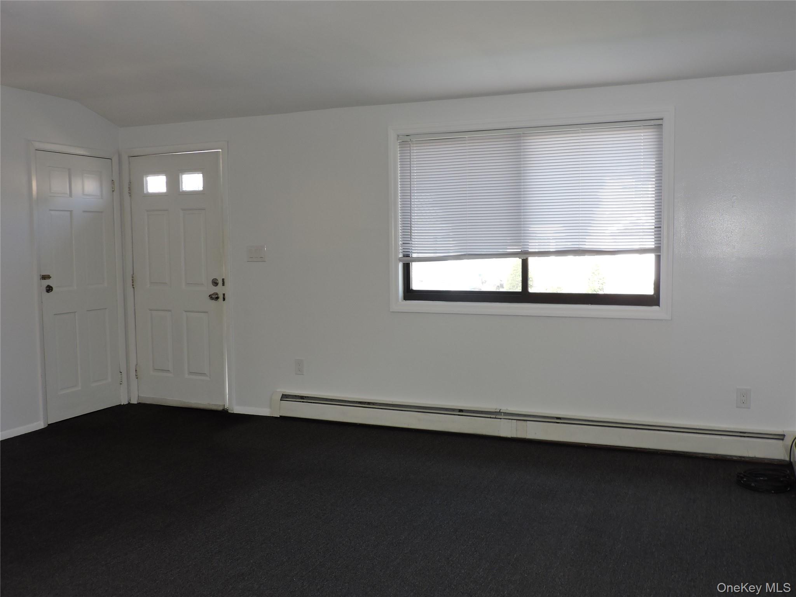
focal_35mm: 33
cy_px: 298
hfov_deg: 55.4
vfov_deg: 42.9
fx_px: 759
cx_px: 398
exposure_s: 1/30
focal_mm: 5.9
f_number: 3.2
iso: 100
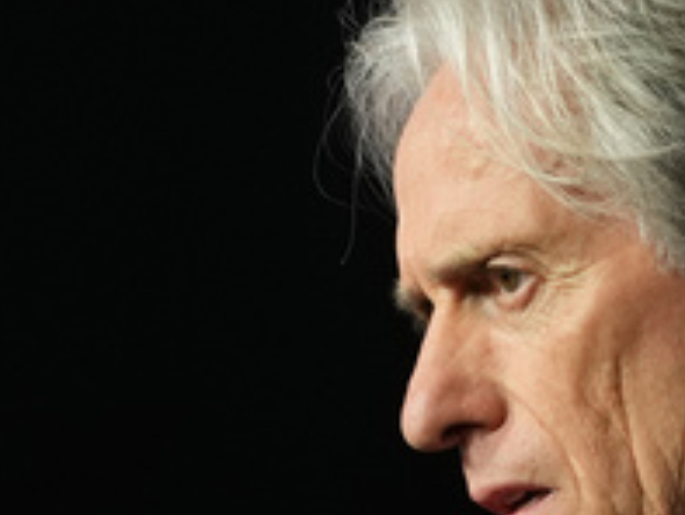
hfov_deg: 2.7
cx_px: 755
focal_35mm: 740
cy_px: 672
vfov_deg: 2.0
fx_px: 14652
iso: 640
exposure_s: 1/250
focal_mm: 99
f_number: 2.8
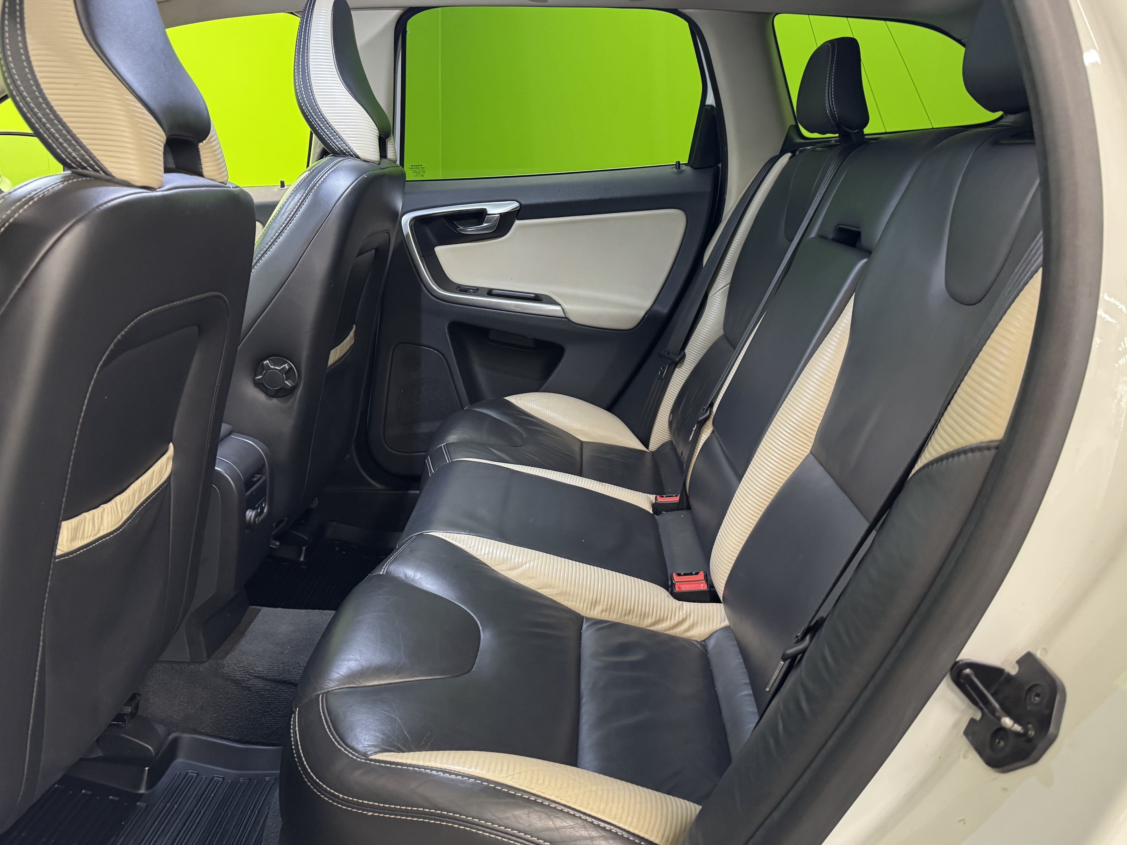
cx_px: 559
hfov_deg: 63.4
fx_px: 912
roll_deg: -1.2
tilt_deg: -12.7
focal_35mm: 28
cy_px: 361
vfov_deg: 49.6
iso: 400
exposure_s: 1/50
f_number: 1.78
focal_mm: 6.76
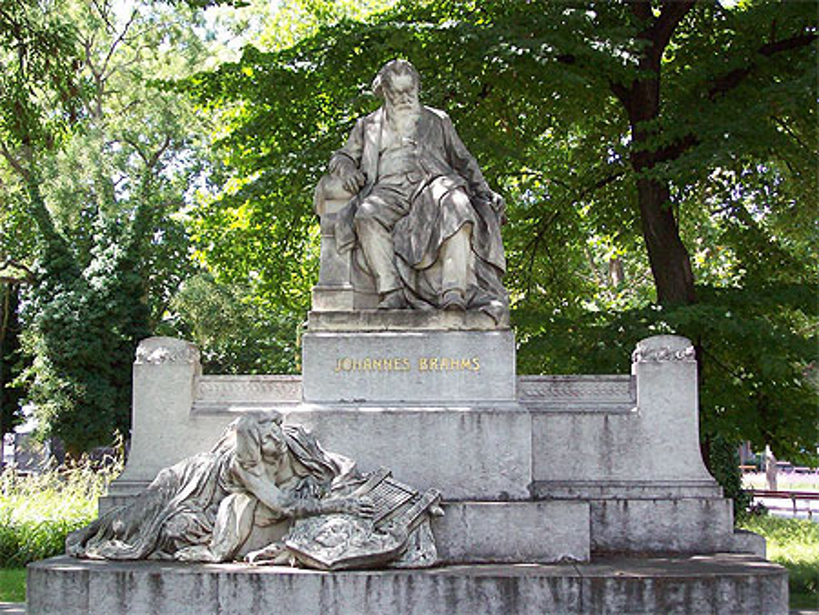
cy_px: 308
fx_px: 1326
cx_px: 410
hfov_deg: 34.3
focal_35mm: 56
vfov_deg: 26.1
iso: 167
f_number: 3.4
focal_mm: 9.4
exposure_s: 1/169
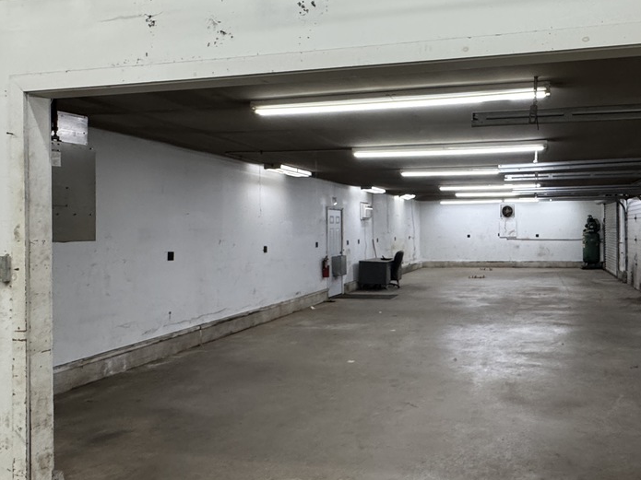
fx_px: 537
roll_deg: +0.0
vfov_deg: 48.2
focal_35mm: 29
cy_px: 228
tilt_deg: -0.3
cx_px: 426
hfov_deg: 60.2
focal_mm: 2.22
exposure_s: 1/120
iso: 320
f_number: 2.2
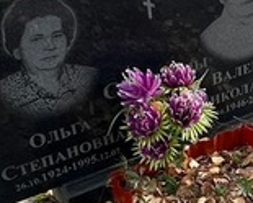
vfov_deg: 18.1
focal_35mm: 84
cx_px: 286
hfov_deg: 21.5
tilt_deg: -34.4
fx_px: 629
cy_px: 167
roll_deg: -2.7
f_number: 1.8
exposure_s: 1/258
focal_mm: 1.57
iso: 32
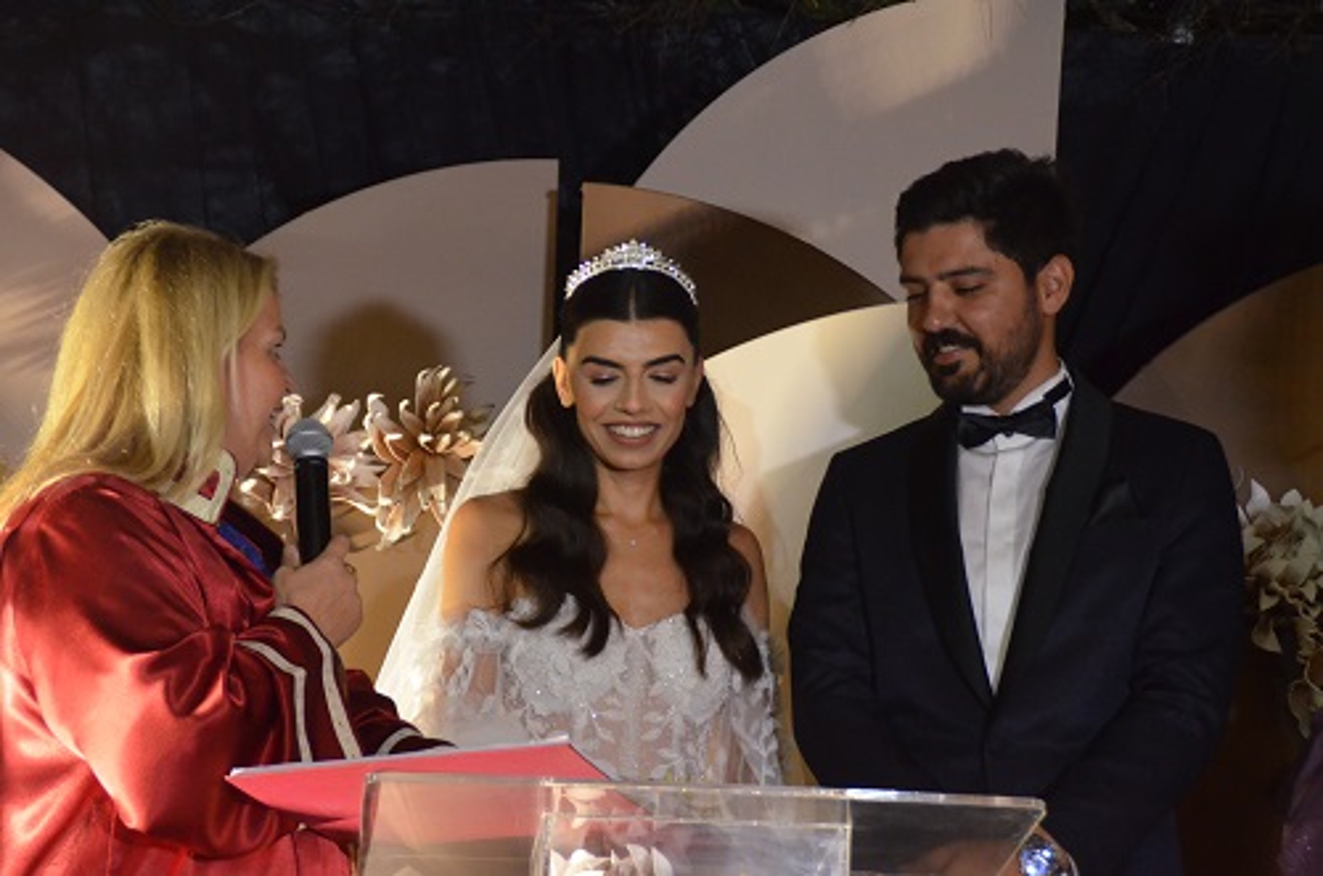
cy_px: 438
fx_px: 3630
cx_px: 662
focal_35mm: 99
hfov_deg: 20.7
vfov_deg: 13.8
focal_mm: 66
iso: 3200
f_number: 5.3
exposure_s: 1/60
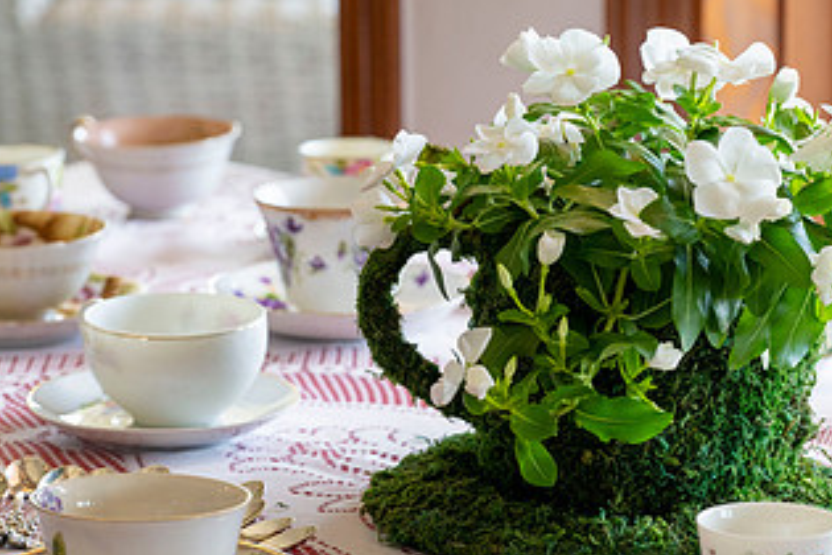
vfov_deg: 6.2
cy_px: 419
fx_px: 5107
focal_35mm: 221
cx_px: 555
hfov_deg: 9.3
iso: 800
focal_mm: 120
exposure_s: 1/160
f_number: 5.6
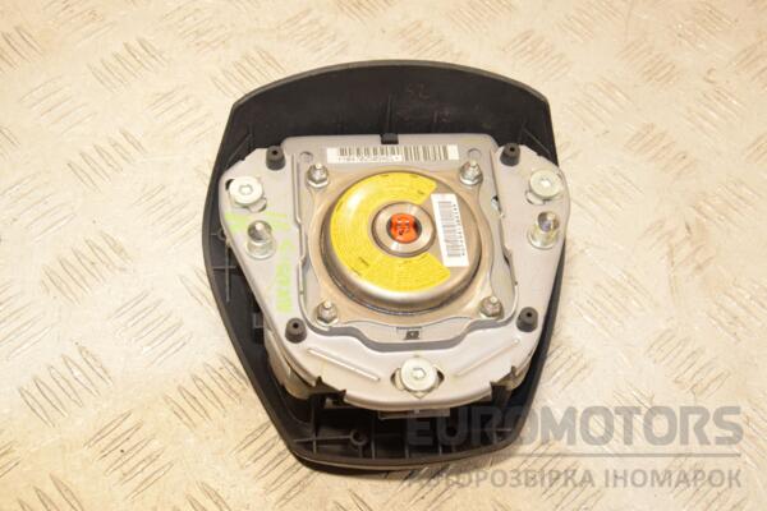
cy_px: 256
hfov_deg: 37.9
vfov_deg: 25.8
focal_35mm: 52
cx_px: 384
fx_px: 1118
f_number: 9
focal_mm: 35
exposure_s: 1/200
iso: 1600
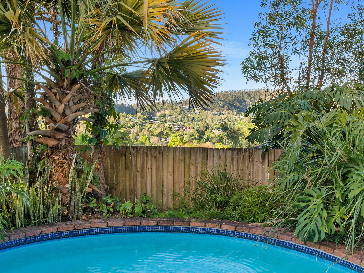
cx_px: 191
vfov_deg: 30.9
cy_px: 136
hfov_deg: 40.4
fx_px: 494
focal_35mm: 47
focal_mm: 29
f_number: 11
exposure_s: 1/30
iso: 200
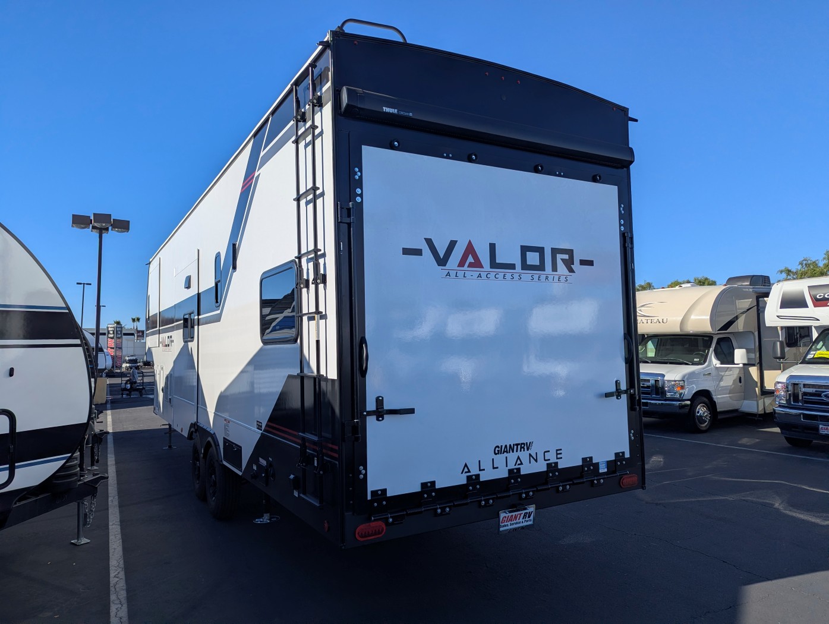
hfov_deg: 71.5
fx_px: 576
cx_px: 414
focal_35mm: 24
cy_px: 312
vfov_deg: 56.9
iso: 47
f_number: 1.85
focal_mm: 6.81
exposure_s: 1/3333
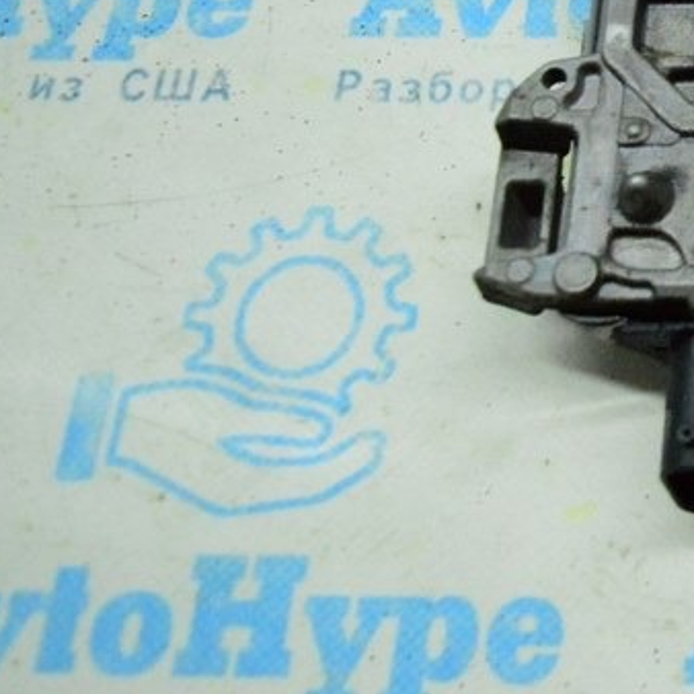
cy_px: 15
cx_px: 961
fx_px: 1928
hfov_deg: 18.6
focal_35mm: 85
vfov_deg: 19.8
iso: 6400
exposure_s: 1/1000
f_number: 3.8
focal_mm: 22
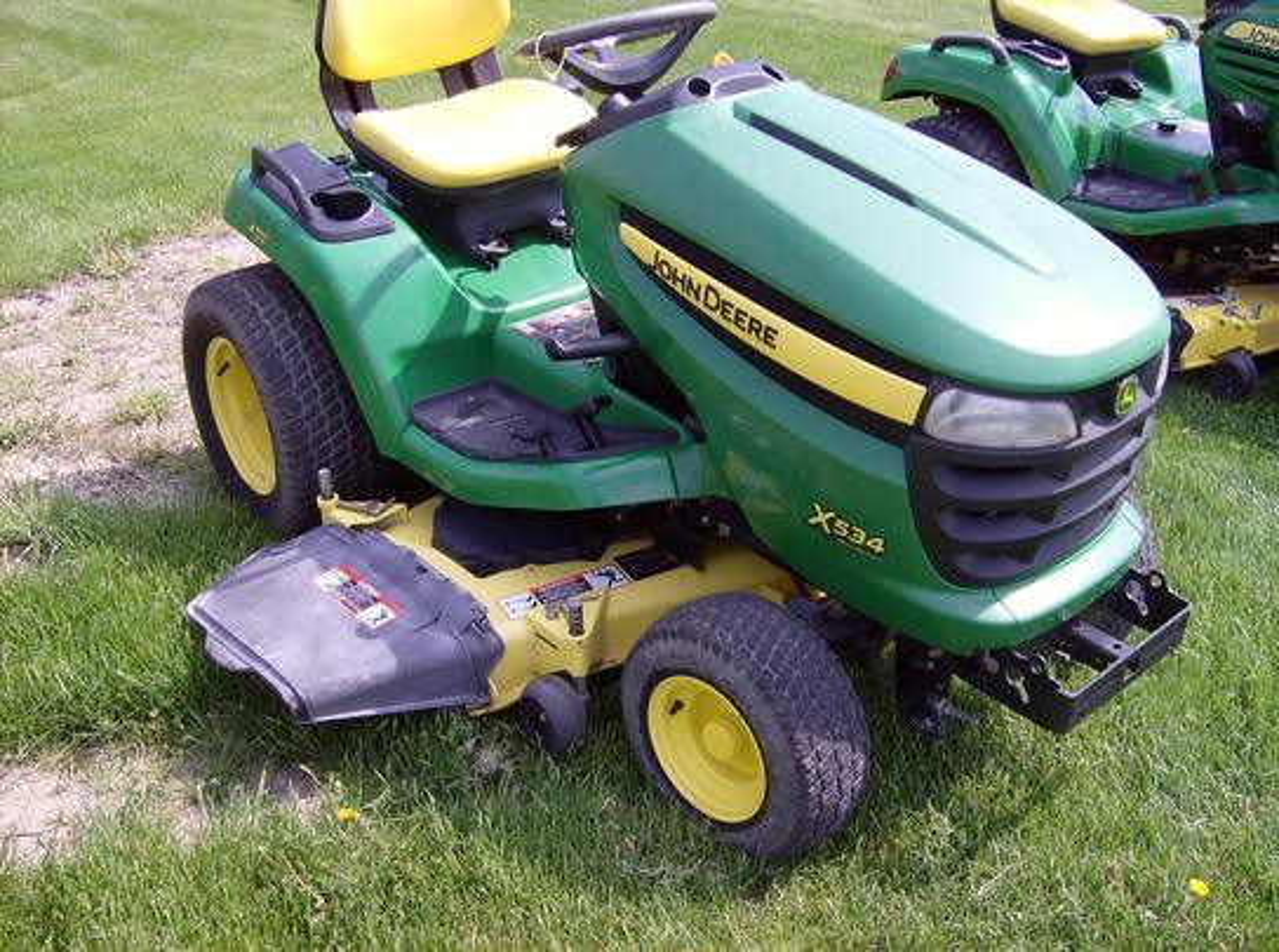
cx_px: 640
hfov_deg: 51.5
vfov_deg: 39.5
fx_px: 1327
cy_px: 476
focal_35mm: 36
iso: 100
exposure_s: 1/346
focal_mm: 6
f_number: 4.7
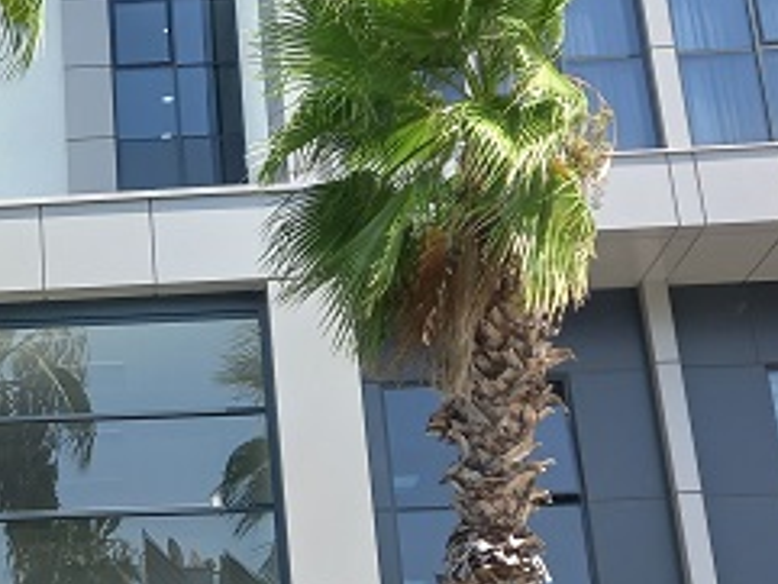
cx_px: -6
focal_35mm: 83
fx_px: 1866
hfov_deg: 22.6
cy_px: 274
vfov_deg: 17.8
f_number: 2
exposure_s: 1/361
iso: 25
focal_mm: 4.6
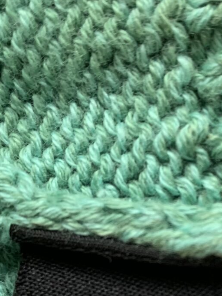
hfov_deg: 18.8
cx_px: 166
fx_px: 667
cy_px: 288
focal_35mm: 78
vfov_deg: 24.0
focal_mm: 4.25
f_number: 1.8
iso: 200
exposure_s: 1/60
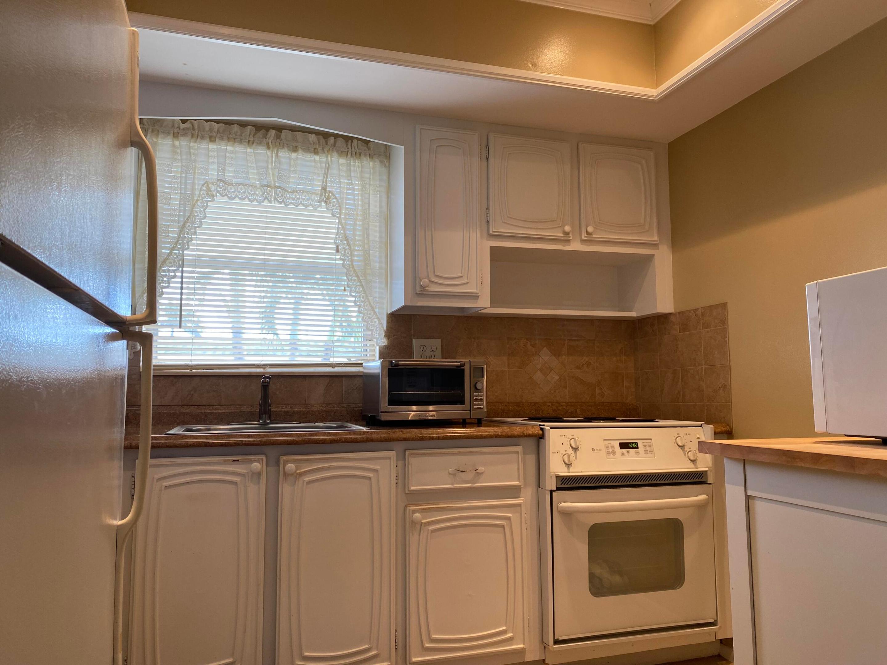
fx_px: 666
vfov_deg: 53.1
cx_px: 444
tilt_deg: +5.9
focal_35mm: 26
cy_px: 332
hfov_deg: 67.3
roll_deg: +1.6
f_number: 1.8
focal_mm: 4.25
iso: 64
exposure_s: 1/60
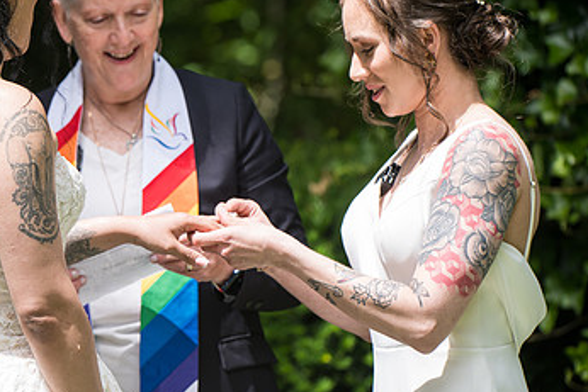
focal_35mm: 335
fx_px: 5474
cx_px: 100
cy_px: 228
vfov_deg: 4.1
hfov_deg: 6.1
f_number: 4
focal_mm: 200
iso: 100
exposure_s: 1/400
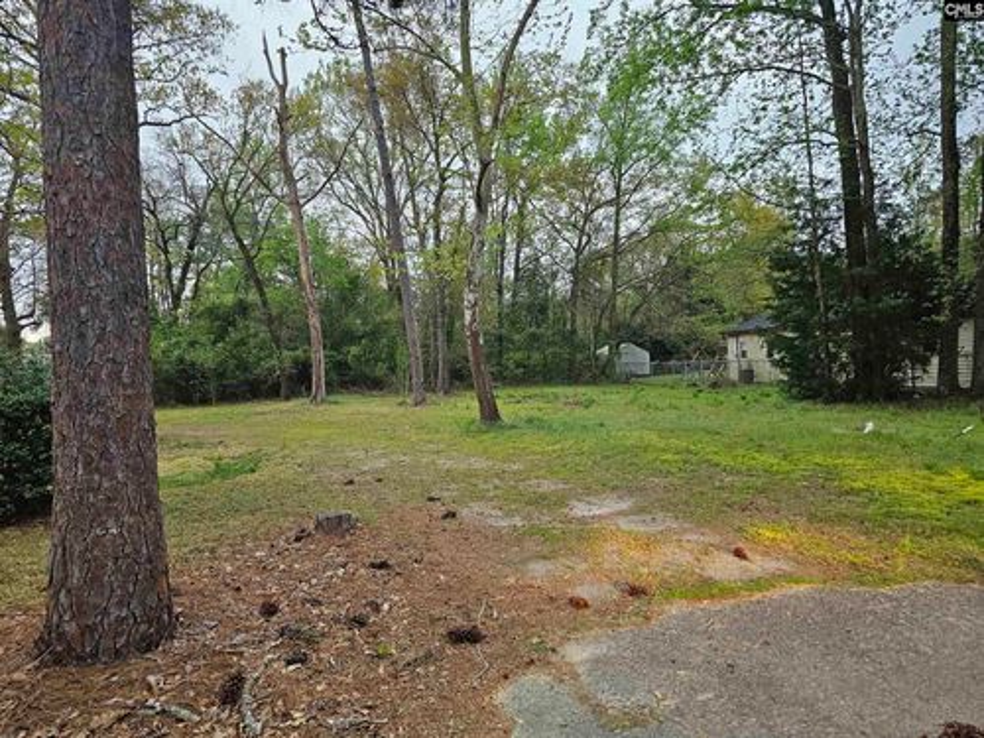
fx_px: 654
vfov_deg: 58.9
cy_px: 369
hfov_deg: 73.9
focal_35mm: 23
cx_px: 492
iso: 200
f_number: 1.7
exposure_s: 1/120
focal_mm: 6.3
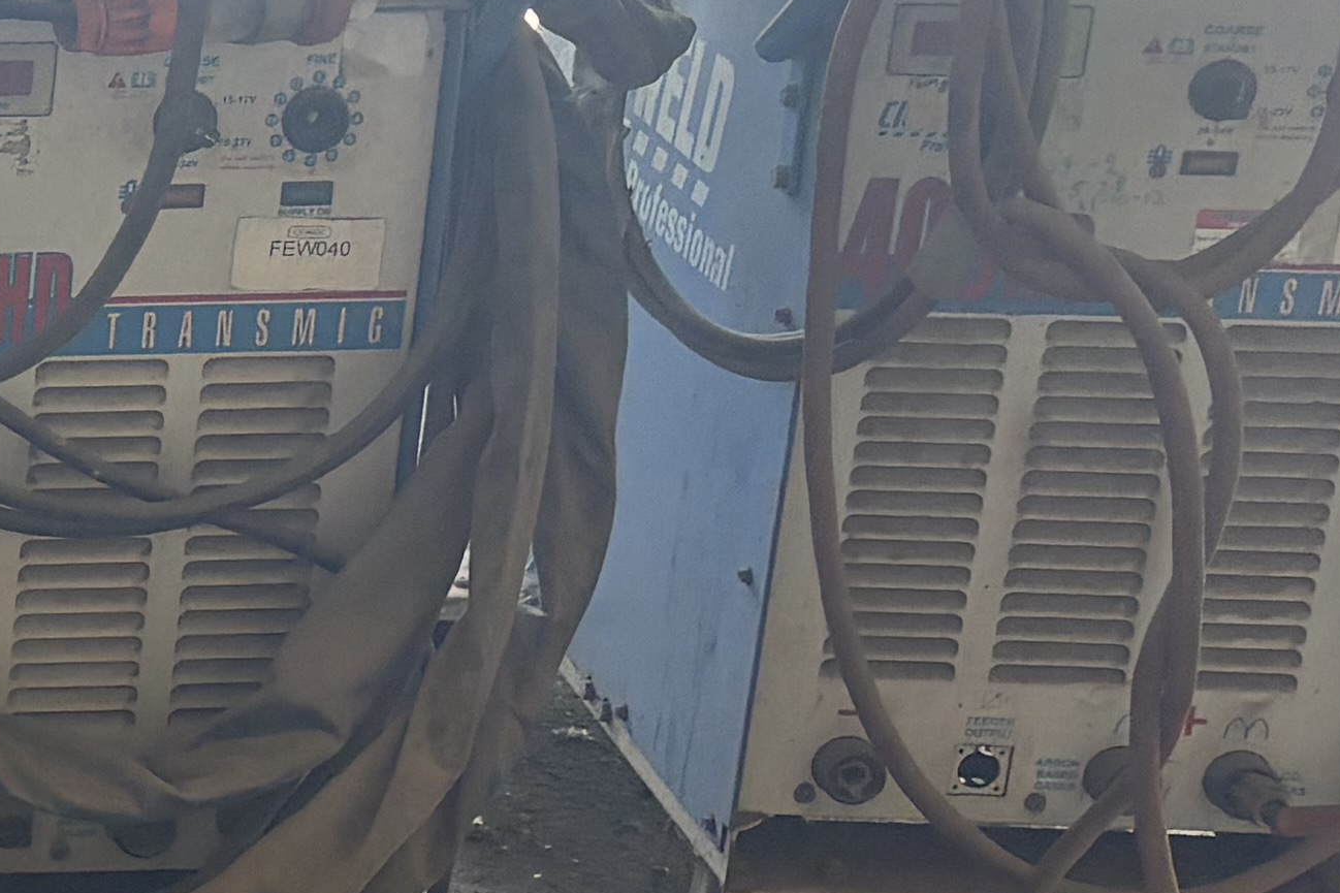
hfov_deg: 14.6
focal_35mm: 119
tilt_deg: -16.1
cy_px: 345
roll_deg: -1.8
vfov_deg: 11.5
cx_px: -1231
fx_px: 4429
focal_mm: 5.96
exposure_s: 1/136
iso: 64
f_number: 1.6
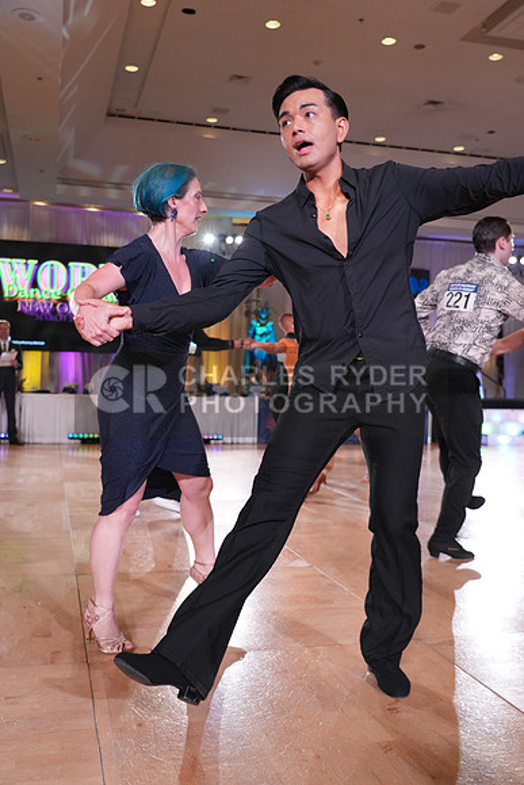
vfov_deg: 57.2
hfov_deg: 40.0
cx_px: 262
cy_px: 392
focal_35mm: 33
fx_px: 720
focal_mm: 33
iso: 1250
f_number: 4
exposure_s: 1/320
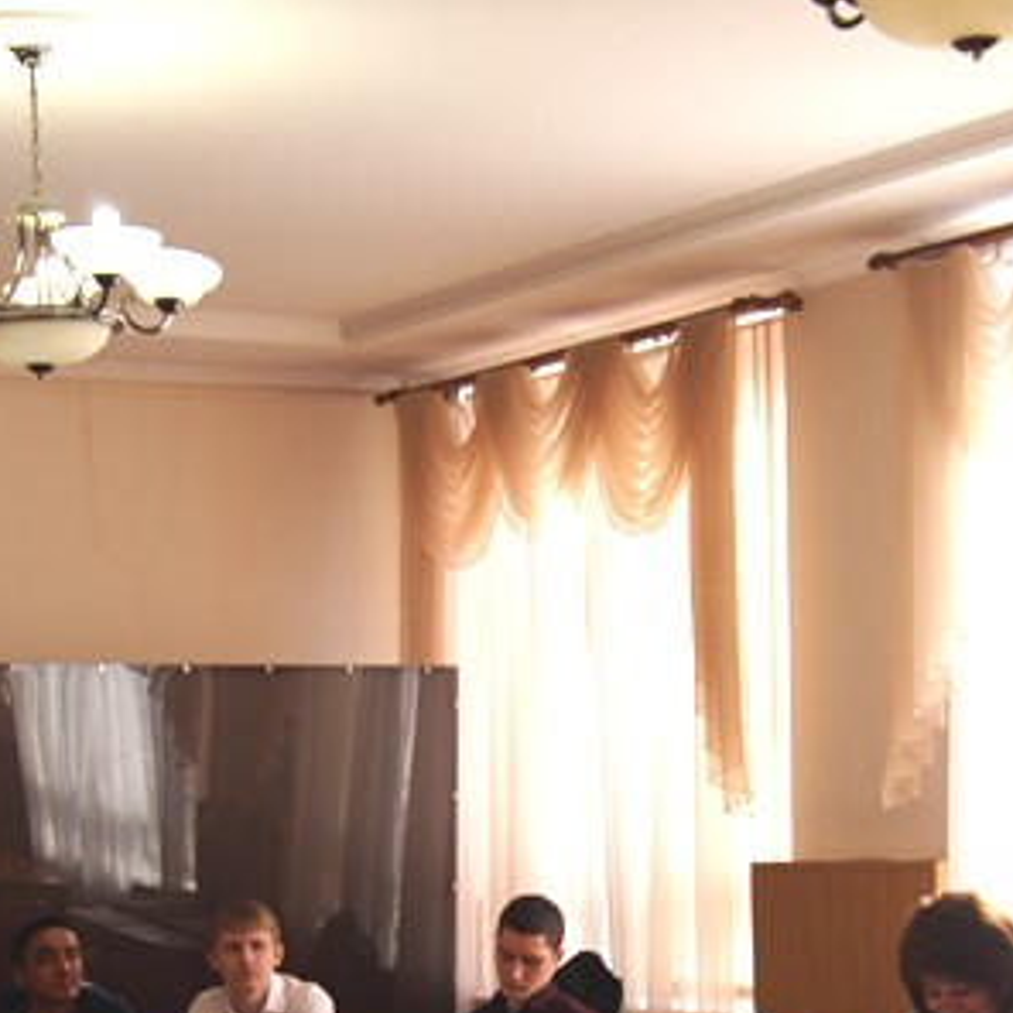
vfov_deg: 19.6
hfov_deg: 20.2
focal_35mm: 86
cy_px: 998
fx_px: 2847
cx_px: 544
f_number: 5
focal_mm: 20
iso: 200
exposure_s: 1/100
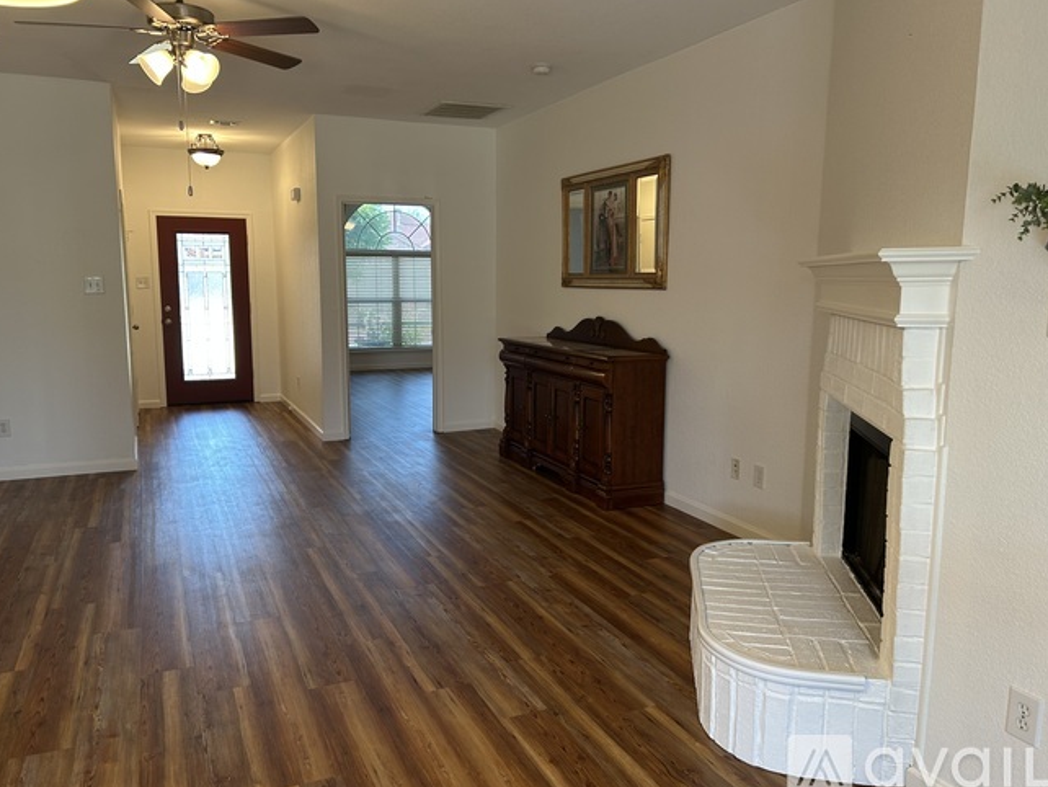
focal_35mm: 27
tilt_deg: -8.0
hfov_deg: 65.3
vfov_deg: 51.4
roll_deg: -0.2
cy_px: 392
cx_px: 507
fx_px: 818
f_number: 1.5
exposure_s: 1/60
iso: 80
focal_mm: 5.7
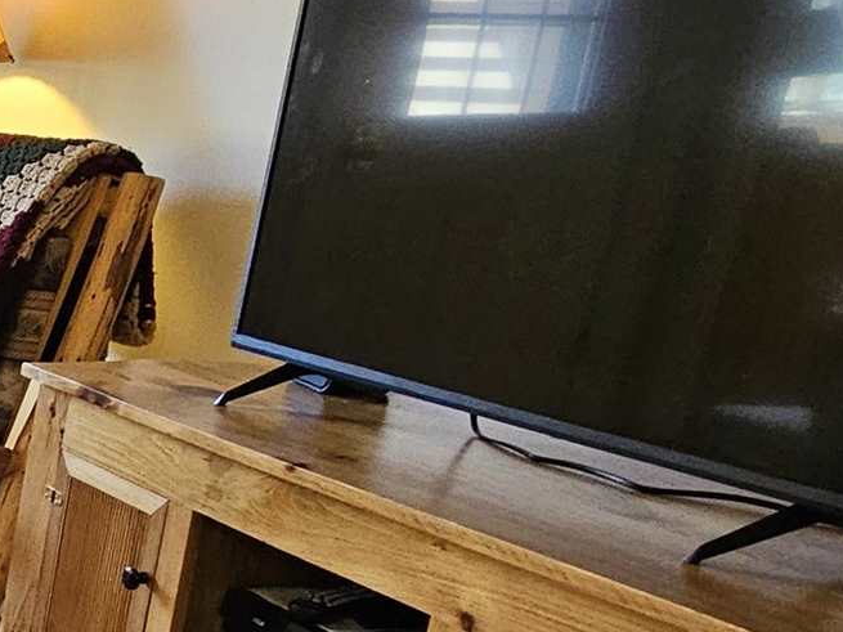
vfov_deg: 23.2
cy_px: 611
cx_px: -810
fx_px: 1485
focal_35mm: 61
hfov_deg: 19.5
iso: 320
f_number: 2.2
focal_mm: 2.2
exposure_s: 1/40
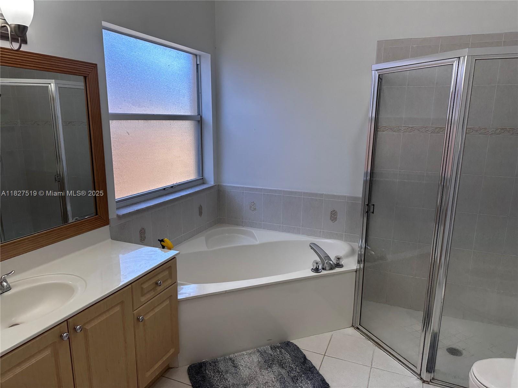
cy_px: 194
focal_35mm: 24
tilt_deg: -9.5
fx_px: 359
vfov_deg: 56.8
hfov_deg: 71.6
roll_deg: -2.0
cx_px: 259
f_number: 1.78
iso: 64
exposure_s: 1/224
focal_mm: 6.86
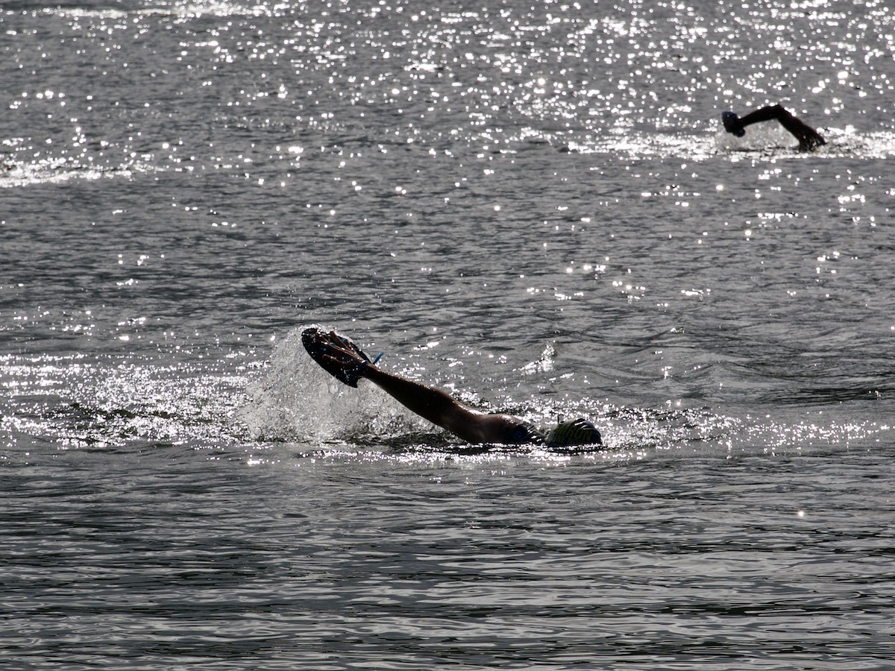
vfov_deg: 7.4
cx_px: 448
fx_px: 5171
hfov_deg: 9.9
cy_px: 336
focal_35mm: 200
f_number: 9
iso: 200
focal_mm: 100
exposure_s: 1/2000
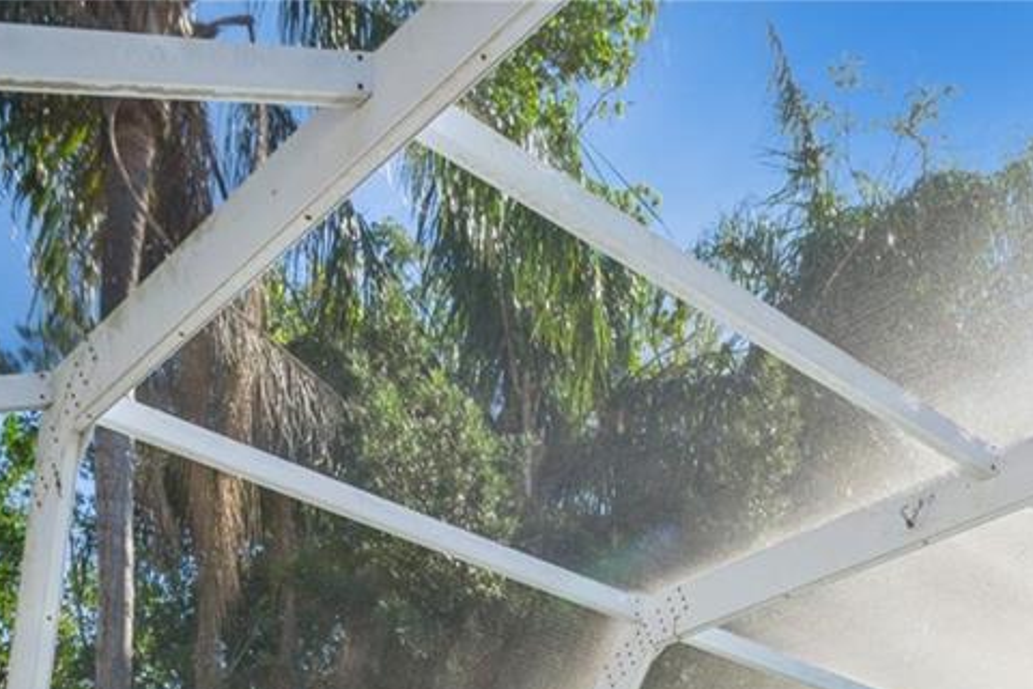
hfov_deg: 39.4
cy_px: 1145
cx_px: 628
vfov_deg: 21.0
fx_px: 1435
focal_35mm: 50
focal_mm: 10
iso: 250
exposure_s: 1/320
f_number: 8
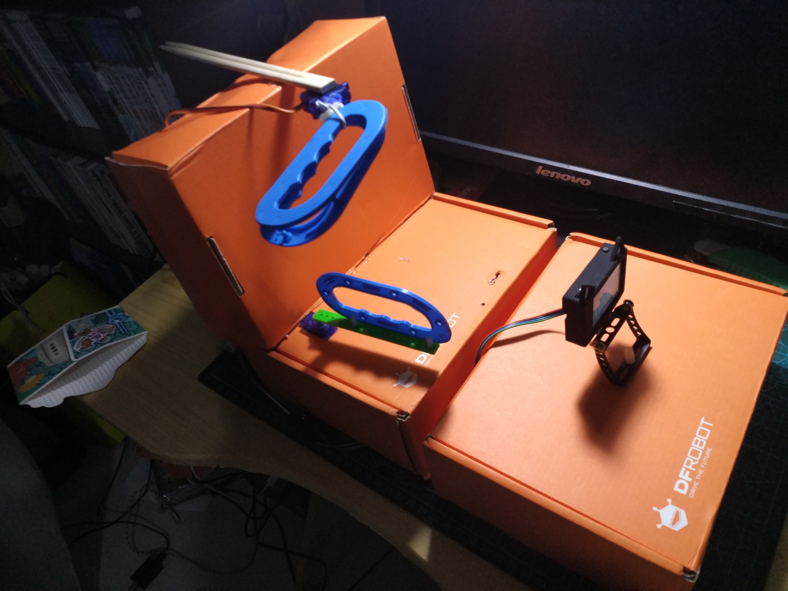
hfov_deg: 65.3
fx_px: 615
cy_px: 296
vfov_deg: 51.4
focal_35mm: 27
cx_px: 394
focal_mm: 4.73
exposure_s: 1/20
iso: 500
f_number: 2.2
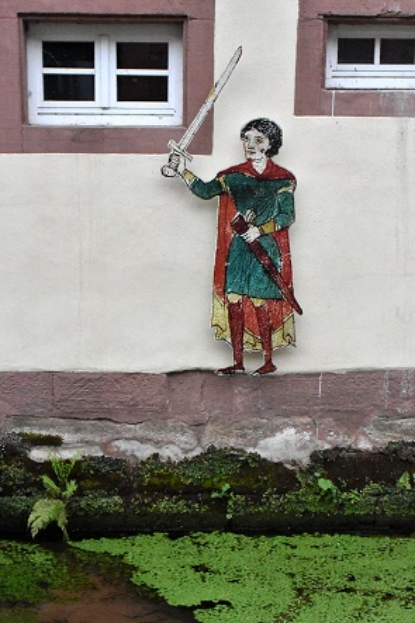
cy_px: 312
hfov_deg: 26.5
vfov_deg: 38.9
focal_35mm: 51
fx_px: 882
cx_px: 208
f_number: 11
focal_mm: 34
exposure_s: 1/8000
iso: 8000
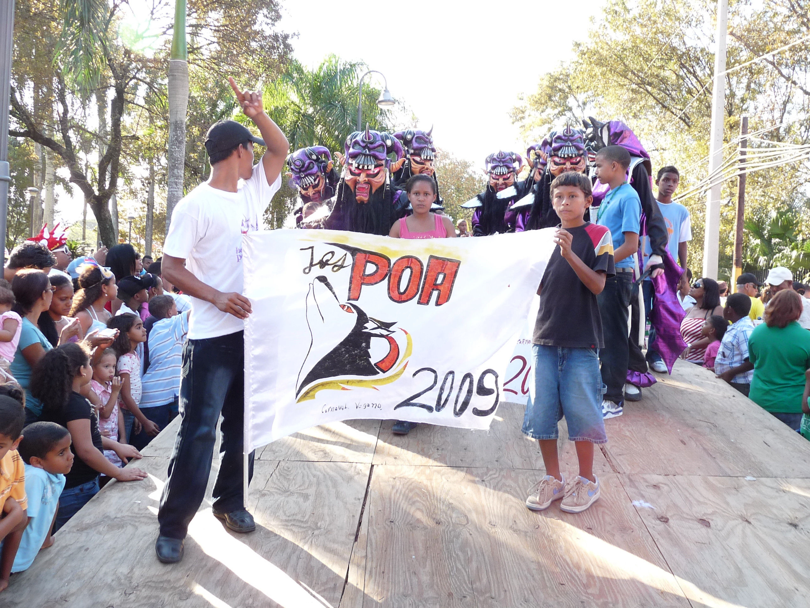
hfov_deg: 54.0
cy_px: 304
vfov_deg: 41.8
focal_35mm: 34
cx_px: 405
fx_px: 796
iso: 100
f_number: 3.2
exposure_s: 1/100
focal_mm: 4.8
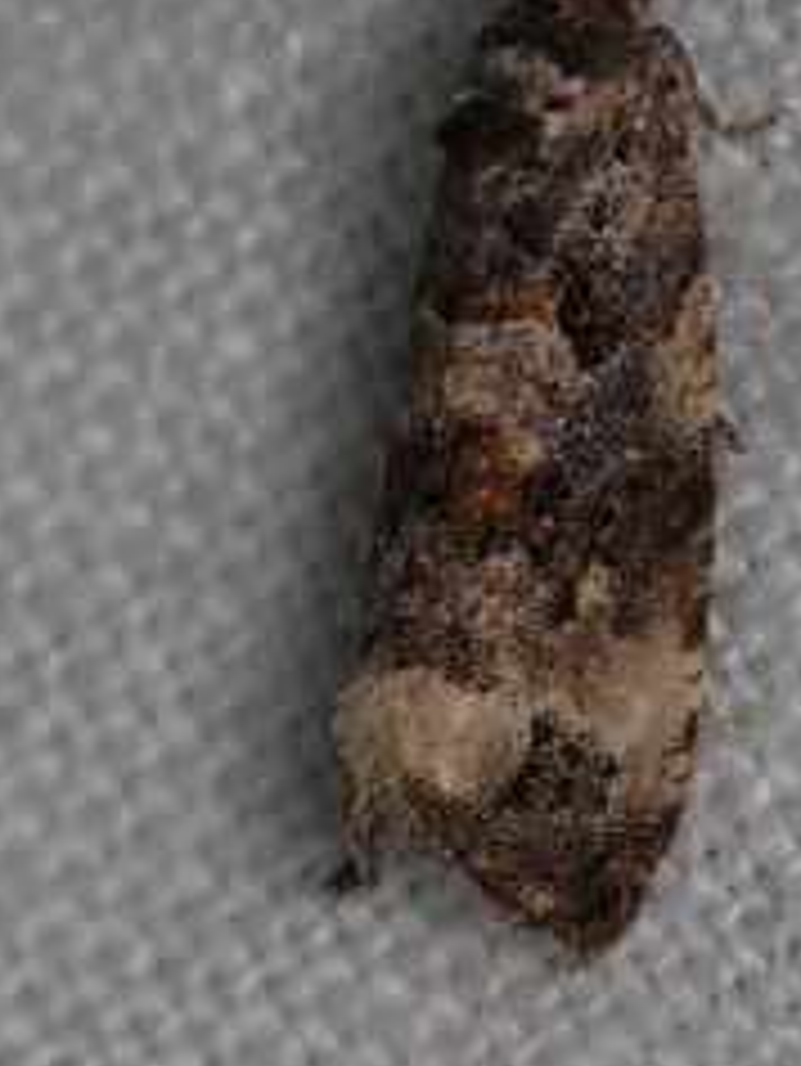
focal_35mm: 1134
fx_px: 34956
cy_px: 202
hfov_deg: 1.3
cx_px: 482
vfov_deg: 1.7
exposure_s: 1/640
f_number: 11
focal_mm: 88.8
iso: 100
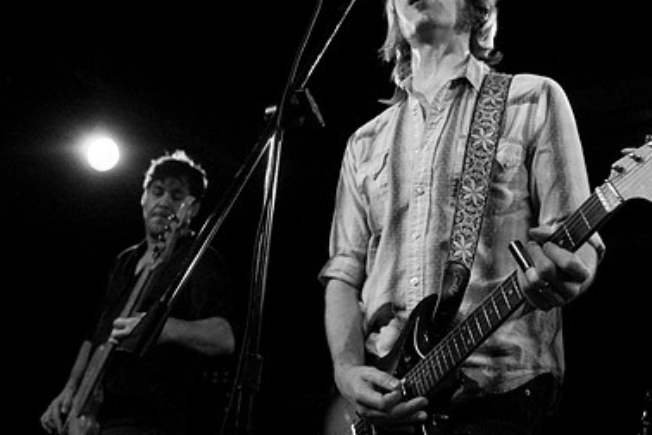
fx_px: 833
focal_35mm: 46
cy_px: 186
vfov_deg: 29.2
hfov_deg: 42.5
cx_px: 260
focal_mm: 20
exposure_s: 1/100
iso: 800
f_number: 3.2
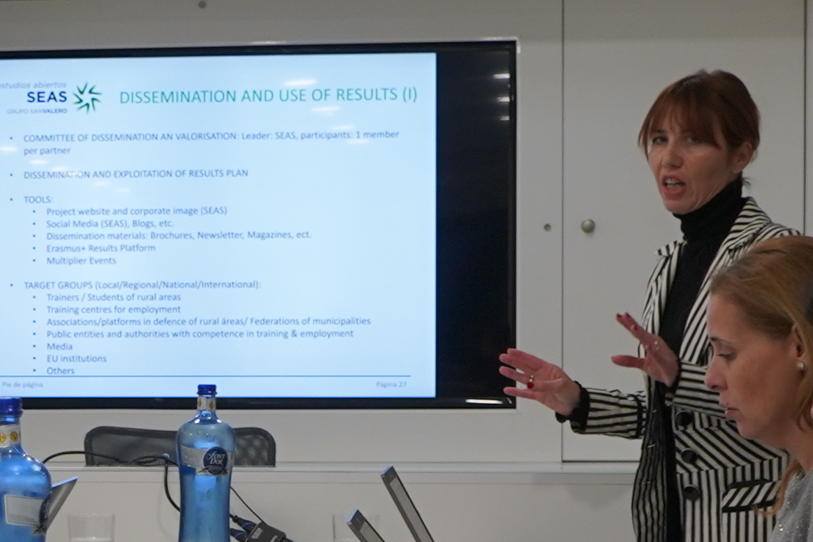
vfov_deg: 9.6
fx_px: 3207
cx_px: -6
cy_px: 467
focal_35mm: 142
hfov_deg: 14.2
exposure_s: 1/160
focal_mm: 28
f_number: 4
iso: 640
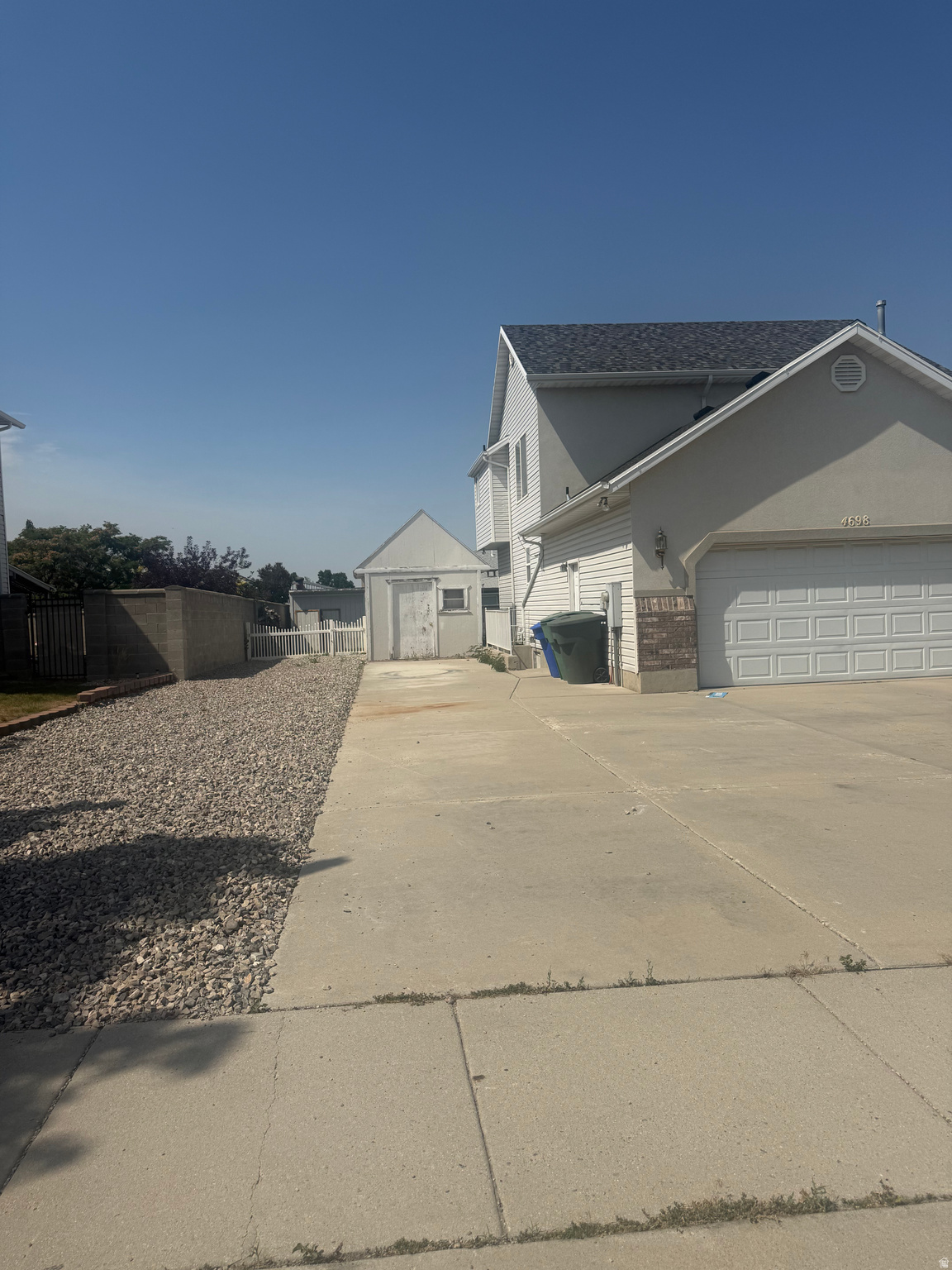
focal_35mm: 24
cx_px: 476
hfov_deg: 56.8
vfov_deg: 71.6
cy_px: 635
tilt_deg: +3.2
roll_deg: +3.3
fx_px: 880
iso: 80
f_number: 1.78
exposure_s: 1/11905
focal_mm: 6.76
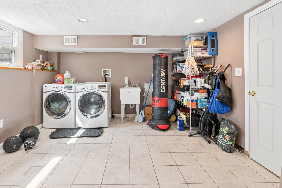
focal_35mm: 17
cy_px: 94
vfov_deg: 70.5
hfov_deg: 93.2
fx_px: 133
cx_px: 133
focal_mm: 16
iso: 320
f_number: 9
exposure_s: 1/15
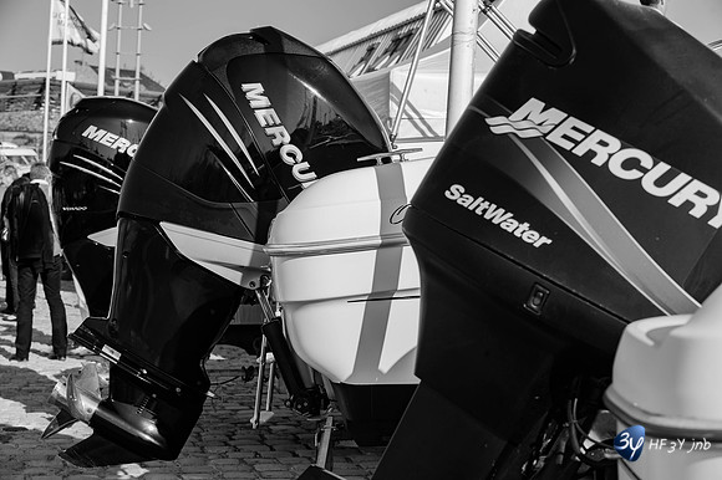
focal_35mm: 78
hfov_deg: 26.0
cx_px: 361
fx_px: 1563
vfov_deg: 17.5
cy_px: 240
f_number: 9
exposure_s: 1/320
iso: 200
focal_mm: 78
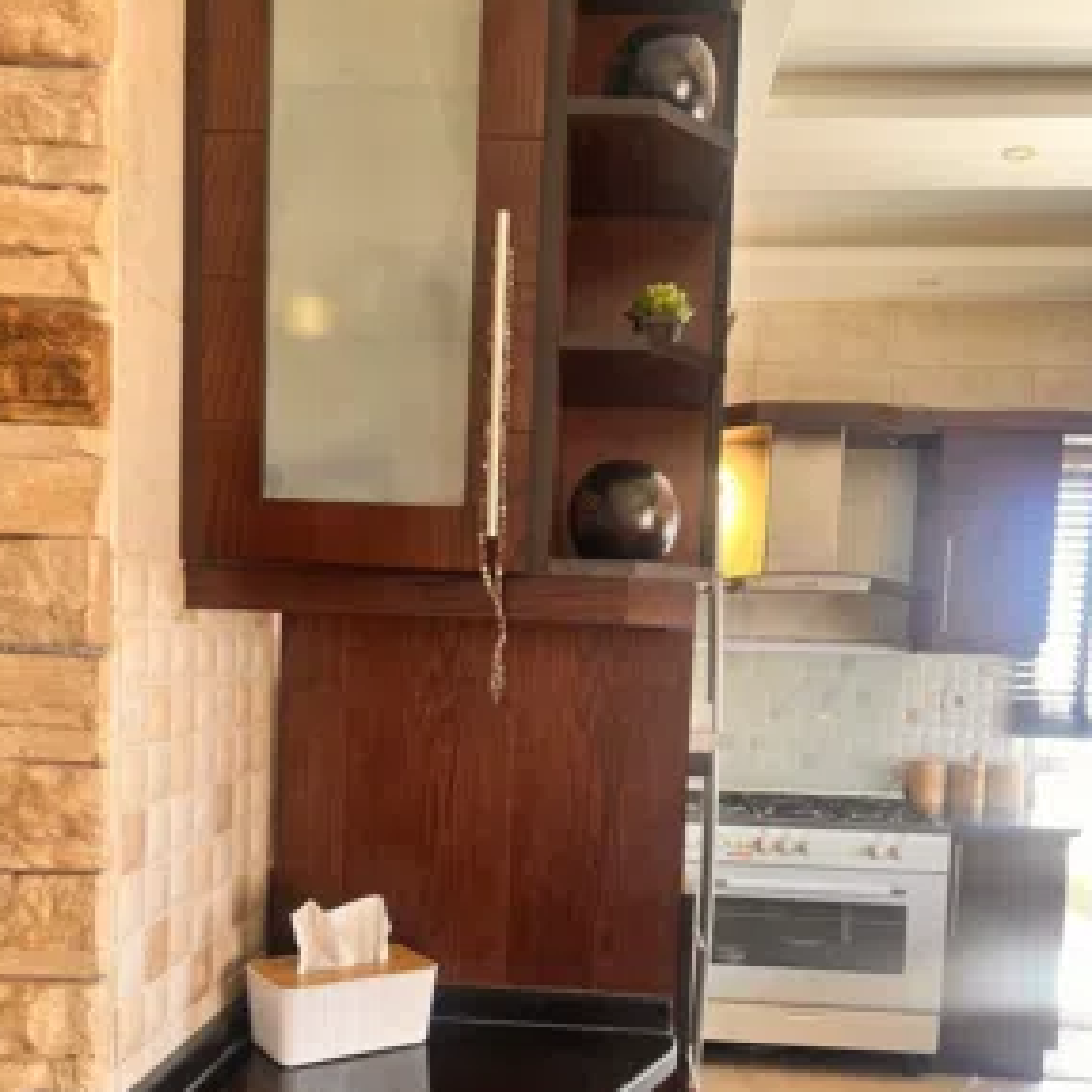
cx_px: 529
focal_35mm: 32
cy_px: 723
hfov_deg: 51.1
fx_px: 1142
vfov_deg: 50.2
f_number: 1.5
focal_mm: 5.7
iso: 125
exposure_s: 1/50
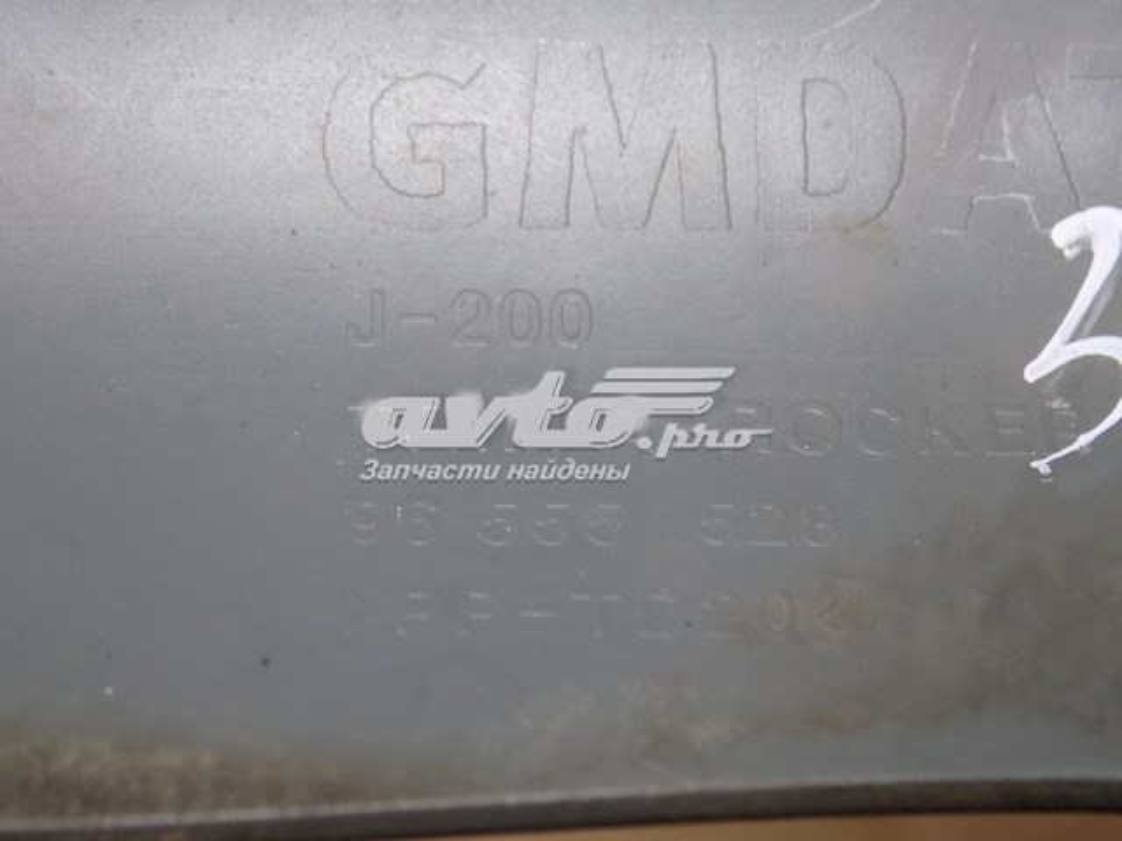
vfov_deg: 15.2
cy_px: 420
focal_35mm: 97
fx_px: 3144
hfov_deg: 20.2
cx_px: 561
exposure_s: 1/30
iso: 200
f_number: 4.6
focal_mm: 17.2
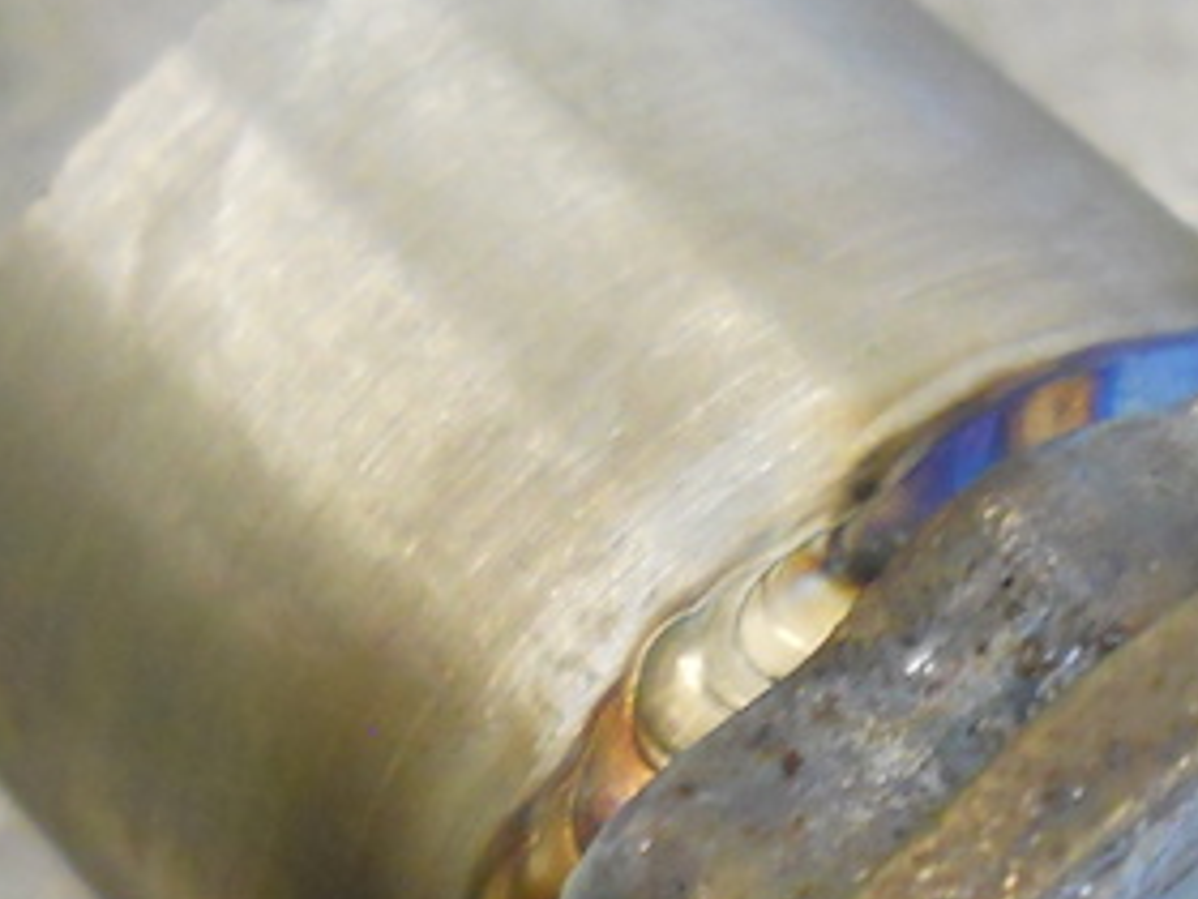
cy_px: 890
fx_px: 5191
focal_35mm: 150
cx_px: 881
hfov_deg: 13.1
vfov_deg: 9.8
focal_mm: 6.72
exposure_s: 1/25
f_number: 3.1
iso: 400
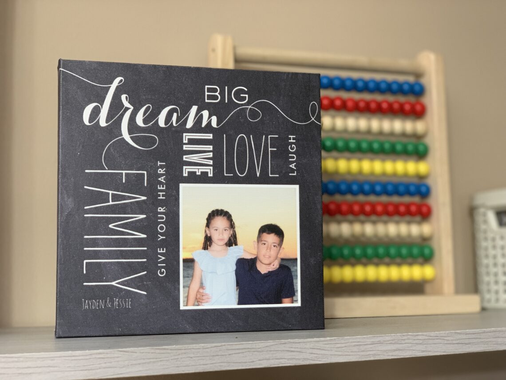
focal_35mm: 52
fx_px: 760
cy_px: 190
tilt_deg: +6.6
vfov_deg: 28.0
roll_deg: +0.4
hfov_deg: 36.8
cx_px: 253
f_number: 2.4
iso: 160
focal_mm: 6
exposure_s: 1/60
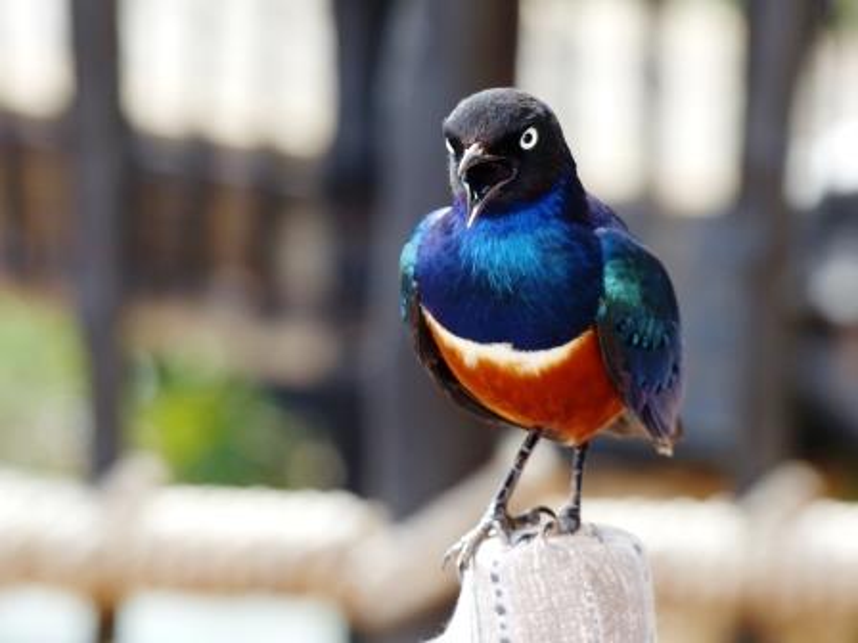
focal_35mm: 297
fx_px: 7362
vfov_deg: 5.0
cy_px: 322
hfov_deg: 6.7
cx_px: 429
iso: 100
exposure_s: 1/125
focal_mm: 53.4
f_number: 3.2
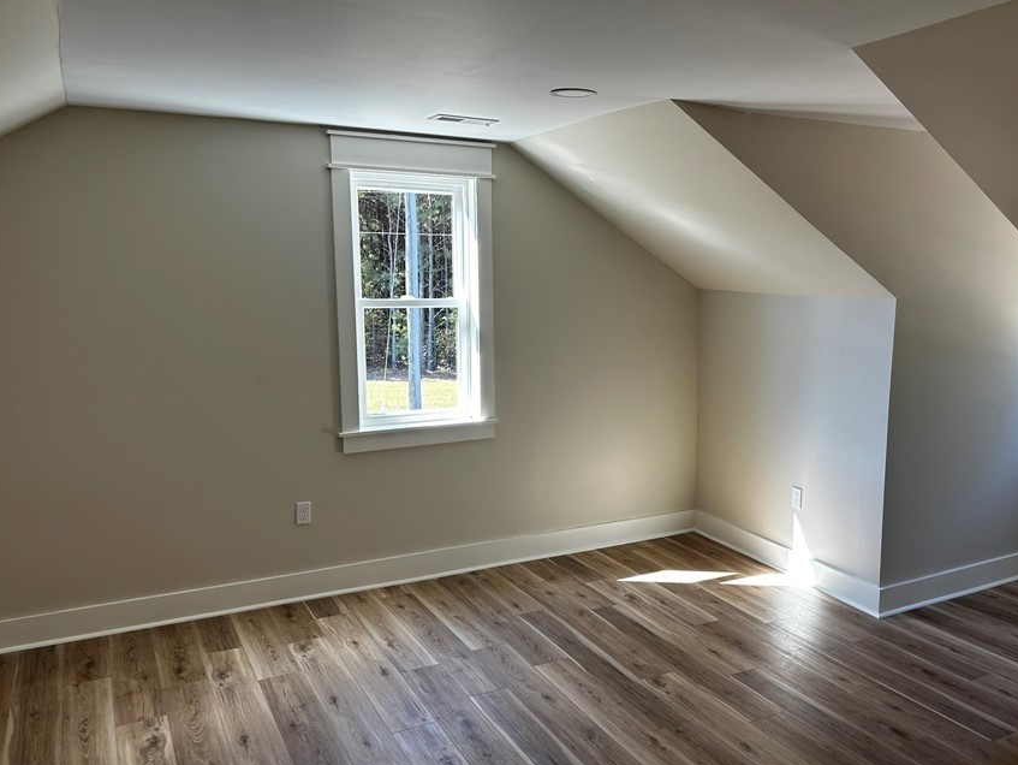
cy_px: 385
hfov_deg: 61.5
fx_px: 853
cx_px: 568
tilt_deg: -8.0
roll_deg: +0.2
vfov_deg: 48.3
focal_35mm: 29
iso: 80
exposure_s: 1/120
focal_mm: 6.86
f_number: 1.78
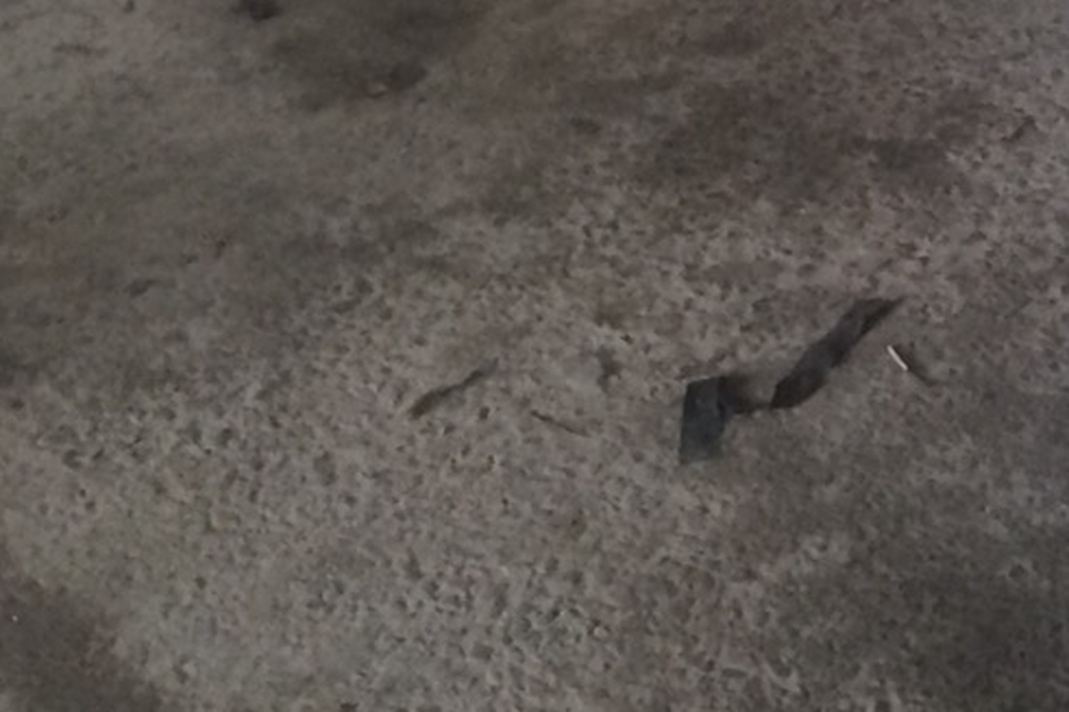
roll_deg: -1.5
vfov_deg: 10.9
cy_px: -555
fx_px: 3503
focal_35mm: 118
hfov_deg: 14.7
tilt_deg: -17.5
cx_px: 2047
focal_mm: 4.15
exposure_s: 1/33
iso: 50
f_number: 2.2
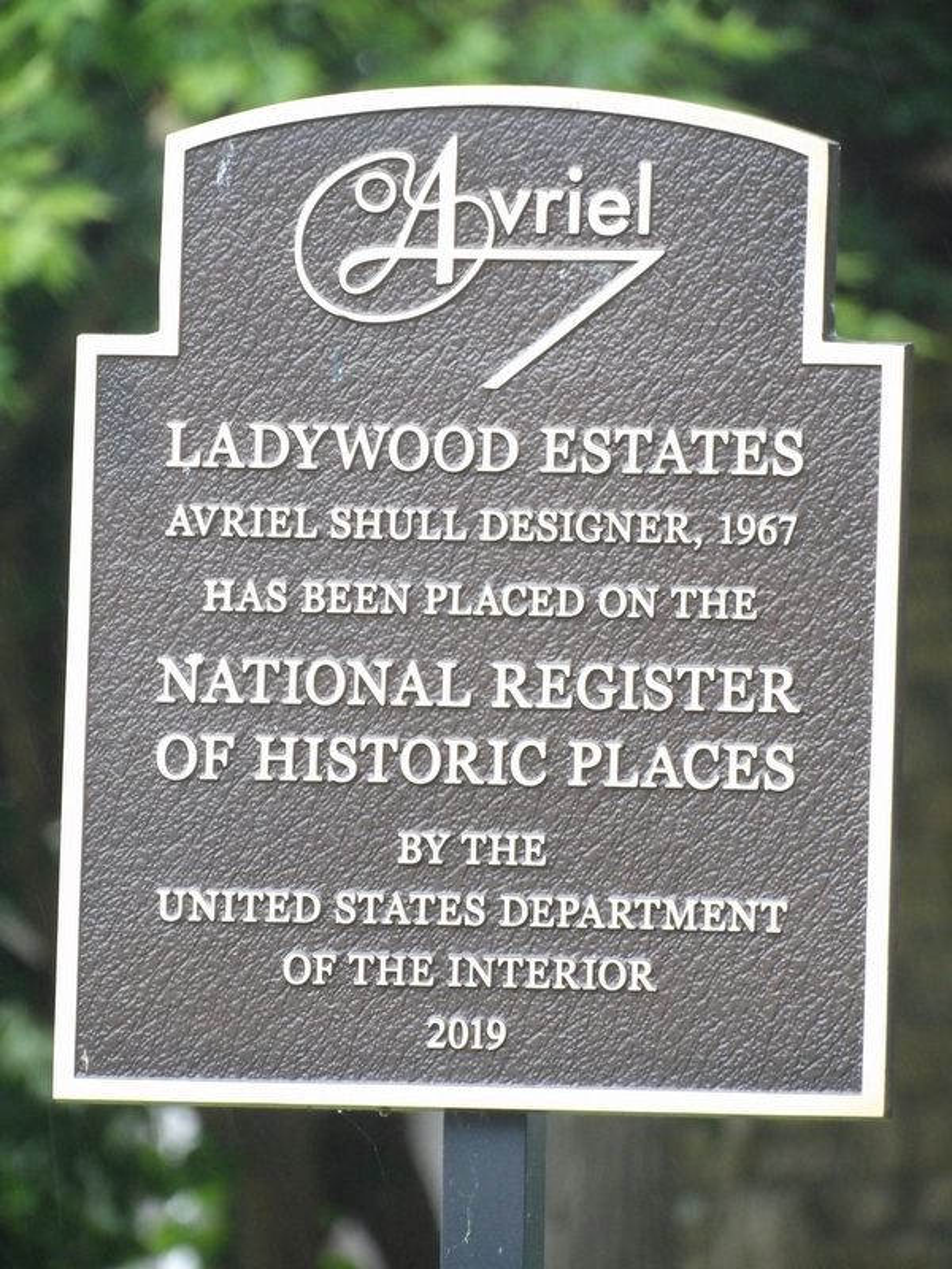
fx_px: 18775
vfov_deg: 3.9
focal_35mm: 512
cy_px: 634
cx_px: 476
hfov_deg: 2.9
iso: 532
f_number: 4.1
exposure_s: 1/50
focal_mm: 91.8
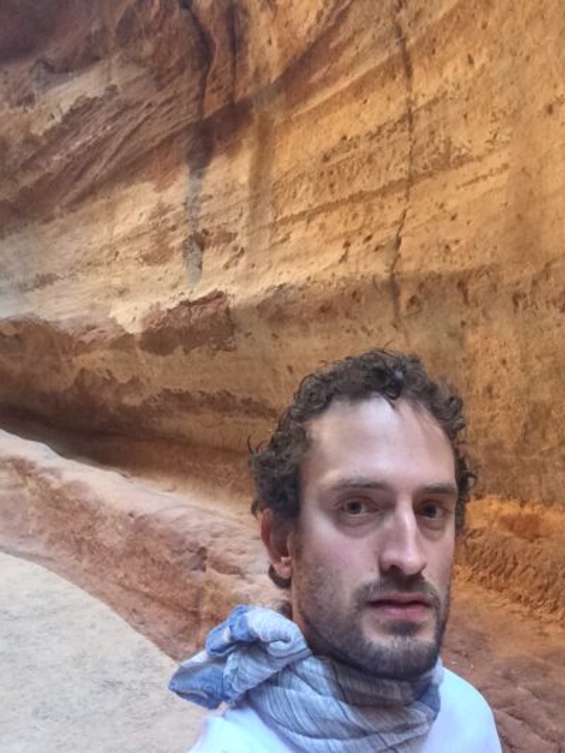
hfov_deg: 43.0
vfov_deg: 55.3
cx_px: 282
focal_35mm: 33
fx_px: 718
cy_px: 376
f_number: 2.4
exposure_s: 1/30
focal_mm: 2.15
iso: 320
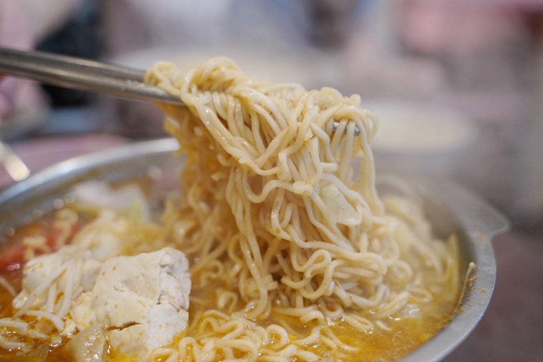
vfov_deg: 38.9
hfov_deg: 55.8
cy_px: 181
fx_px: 513
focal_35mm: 34
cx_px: 272
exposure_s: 1/60
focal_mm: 34
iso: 1250
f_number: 4
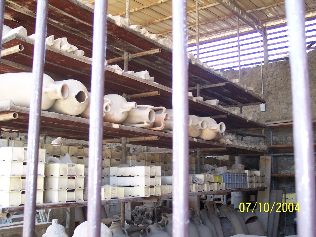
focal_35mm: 38
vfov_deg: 37.7
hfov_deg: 49.0
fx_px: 347
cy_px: 118
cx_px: 158
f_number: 2.8
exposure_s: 1/60
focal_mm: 8
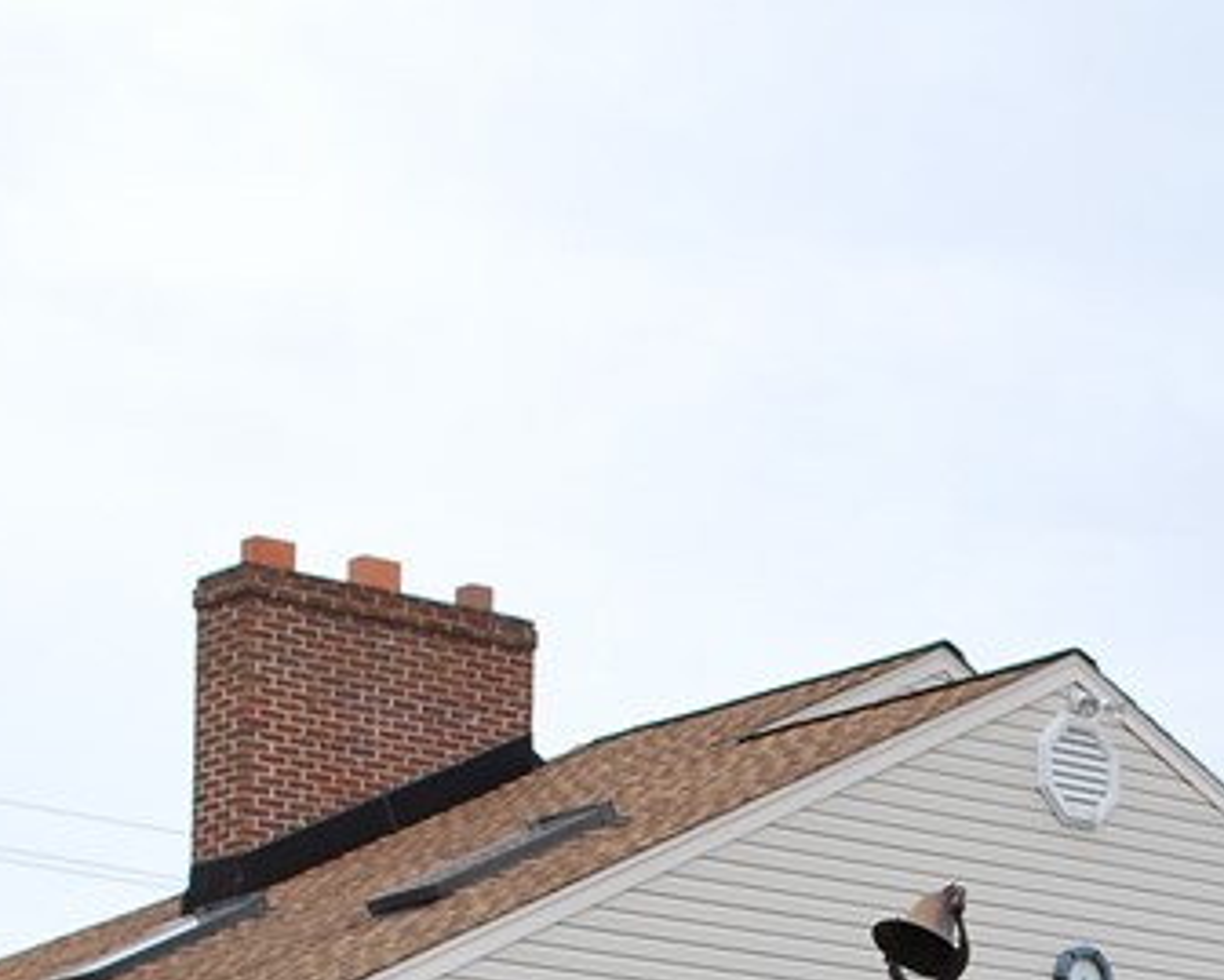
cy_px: 1202
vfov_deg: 13.7
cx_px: 812
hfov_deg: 17.6
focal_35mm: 109
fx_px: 3950
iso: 100
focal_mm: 24
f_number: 8
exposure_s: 1/250
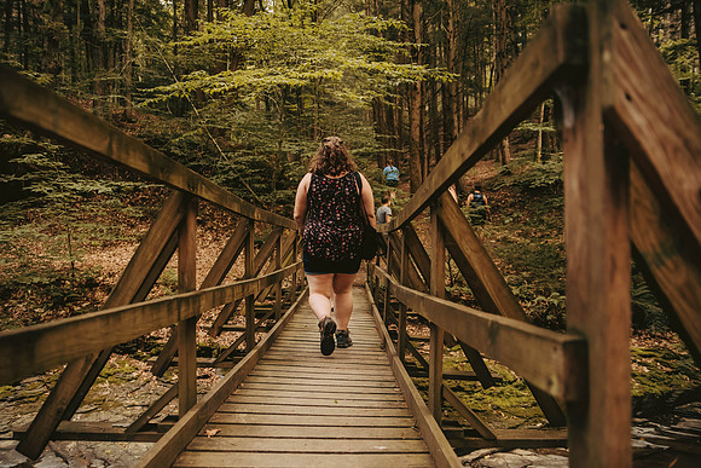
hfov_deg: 65.5
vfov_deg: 46.4
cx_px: 350
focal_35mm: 28
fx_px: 545
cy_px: 234
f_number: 2.8
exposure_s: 1/160
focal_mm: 28
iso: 2500
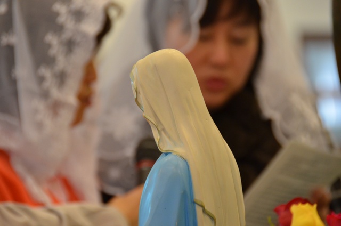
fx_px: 2411
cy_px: 113
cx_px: 170
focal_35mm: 255
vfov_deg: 5.4
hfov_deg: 8.1
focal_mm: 170
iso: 1600
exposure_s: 1/50
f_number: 5.6
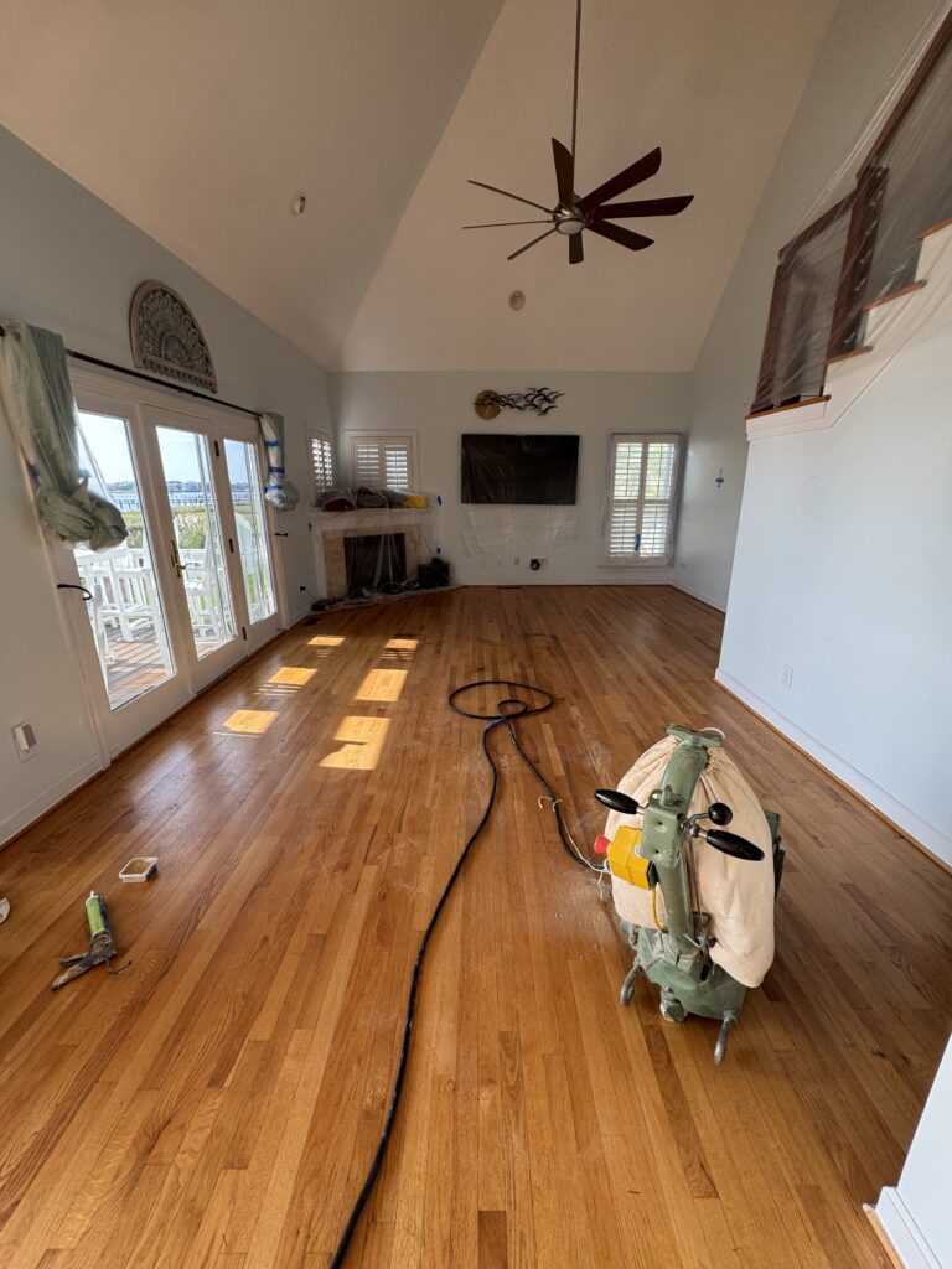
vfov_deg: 102.1
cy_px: 634
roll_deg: -0.2
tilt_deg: -16.9
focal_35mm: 14
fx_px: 513
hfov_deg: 85.7
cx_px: 476
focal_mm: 2.22
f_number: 2.2
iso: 64
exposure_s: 1/99
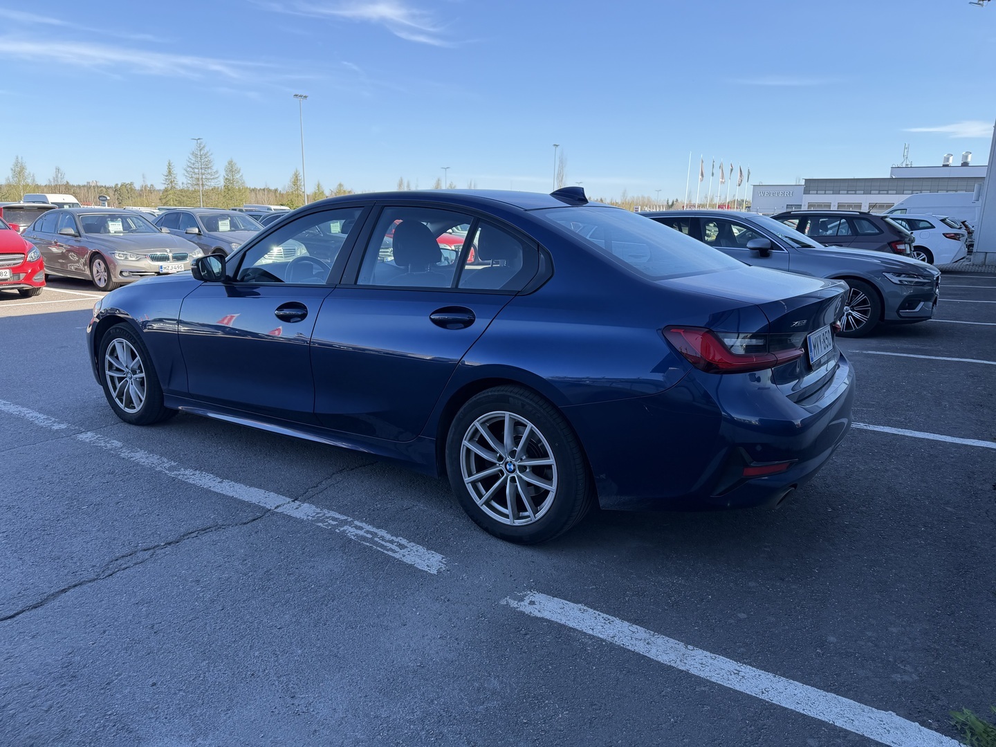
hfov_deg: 71.6
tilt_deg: -12.8
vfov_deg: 56.8
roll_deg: -1.5
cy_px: 374
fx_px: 691
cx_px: 498
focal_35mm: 24
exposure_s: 1/1522
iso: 100
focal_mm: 6.76
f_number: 1.78
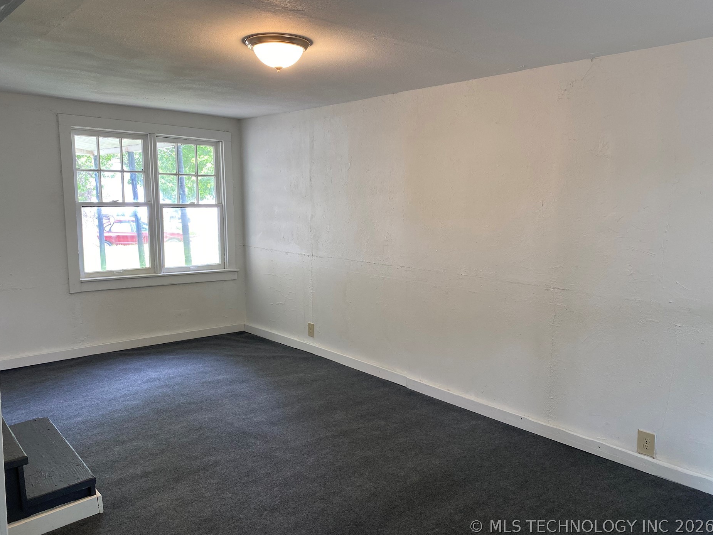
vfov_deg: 51.4
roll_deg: -1.2
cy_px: 262
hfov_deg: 65.3
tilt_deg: -7.9
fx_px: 556
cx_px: 348
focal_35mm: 27
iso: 64
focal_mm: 4.25
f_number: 1.8
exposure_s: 1/60
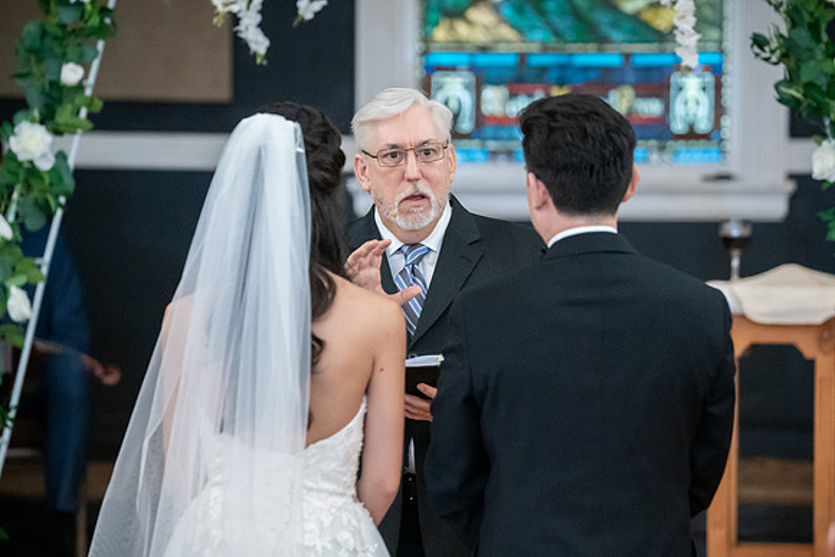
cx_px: 484
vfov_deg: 6.0
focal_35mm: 231
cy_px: 319
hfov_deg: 8.9
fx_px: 5359
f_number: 4
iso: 8000
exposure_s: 1/200
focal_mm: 197
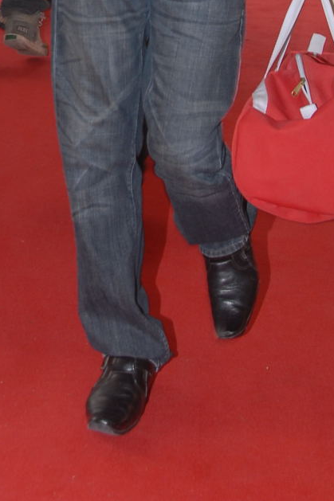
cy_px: -65
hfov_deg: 13.2
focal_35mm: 103
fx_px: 1438
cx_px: 50
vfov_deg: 18.9
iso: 200
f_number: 5.6
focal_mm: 27
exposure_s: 1/125
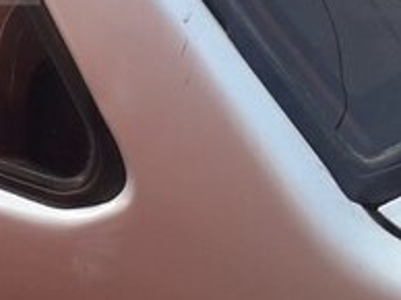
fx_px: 1064
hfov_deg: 19.1
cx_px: -172
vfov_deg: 15.6
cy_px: -26
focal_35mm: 92
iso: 40
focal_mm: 3.6
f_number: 1.9
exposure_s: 1/196
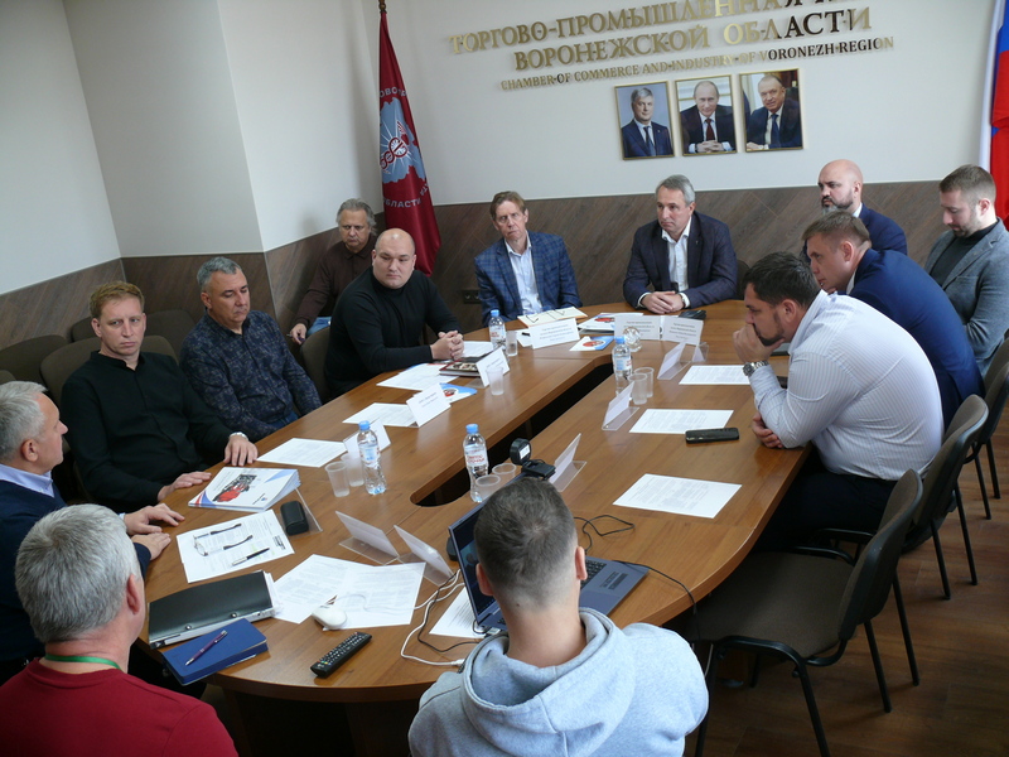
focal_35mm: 35
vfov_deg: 40.7
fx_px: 1020
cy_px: 378
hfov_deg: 52.6
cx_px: 504
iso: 100
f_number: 2.8
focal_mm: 7.4
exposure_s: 1/30
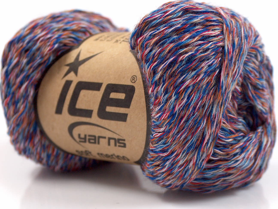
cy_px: 104
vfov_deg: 15.0
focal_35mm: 99
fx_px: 796
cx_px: 139
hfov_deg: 19.8
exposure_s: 1/3.61
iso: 100
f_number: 2.9
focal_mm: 20.29
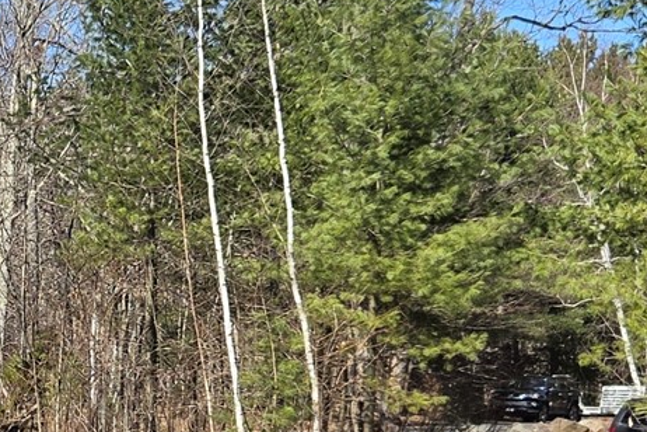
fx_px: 1905
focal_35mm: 106
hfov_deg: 18.0
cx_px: -197
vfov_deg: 12.9
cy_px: 338
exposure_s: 1/2436
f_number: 1.8
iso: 80
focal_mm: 5.4
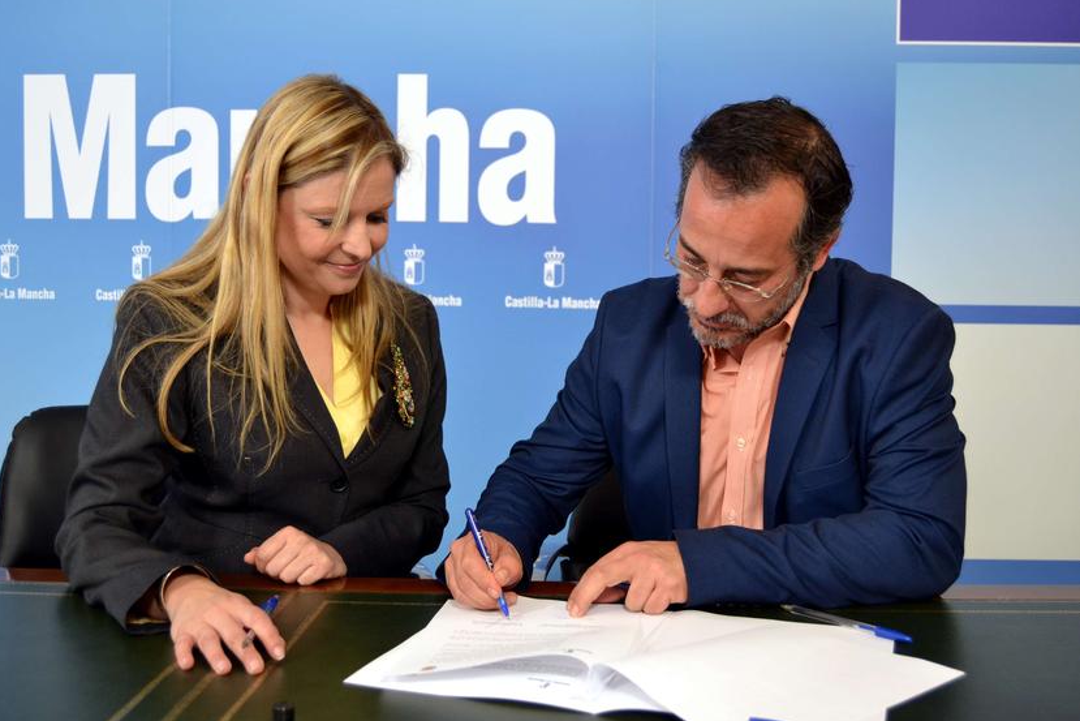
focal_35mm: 40
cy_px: 363
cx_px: 528
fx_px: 1200
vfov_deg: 33.4
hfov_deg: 48.4
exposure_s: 1/60
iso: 450
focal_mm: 26
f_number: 4
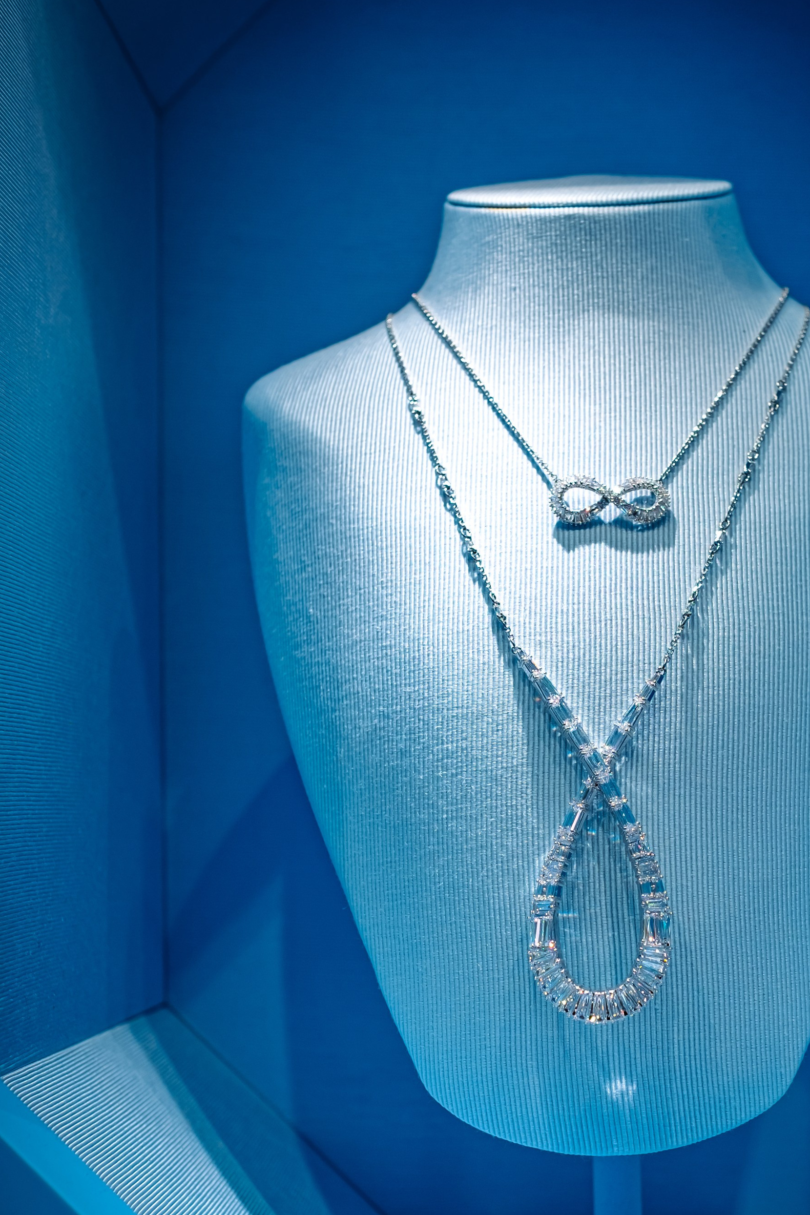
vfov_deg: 36.6
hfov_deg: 24.8
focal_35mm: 54
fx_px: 1823
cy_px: 778
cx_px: 606
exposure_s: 1/125
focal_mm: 23
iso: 200
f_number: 4
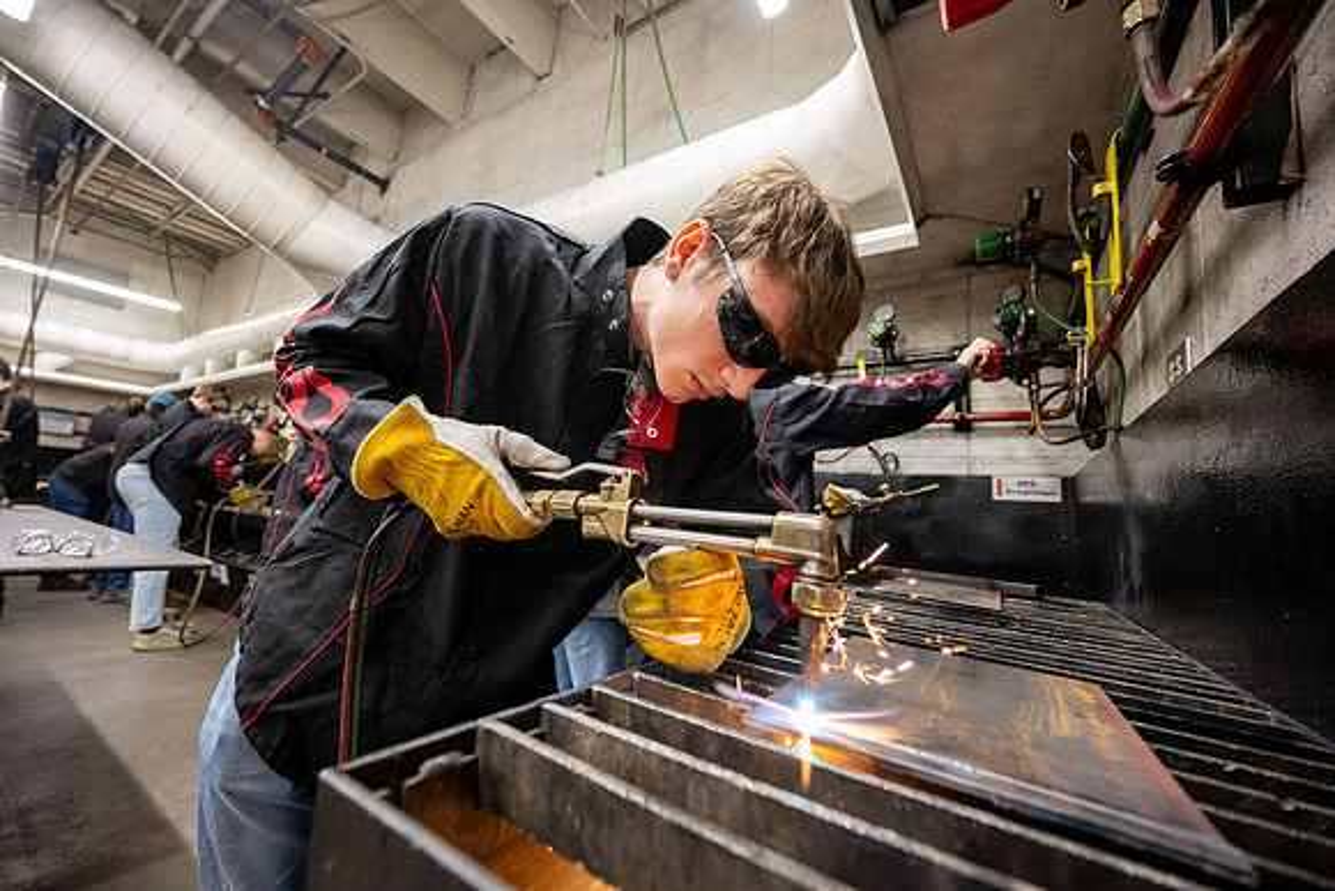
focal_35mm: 14
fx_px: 519
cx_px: 668
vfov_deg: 81.2
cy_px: 446
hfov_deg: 104.2
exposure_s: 1/200
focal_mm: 14
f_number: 4
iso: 2500
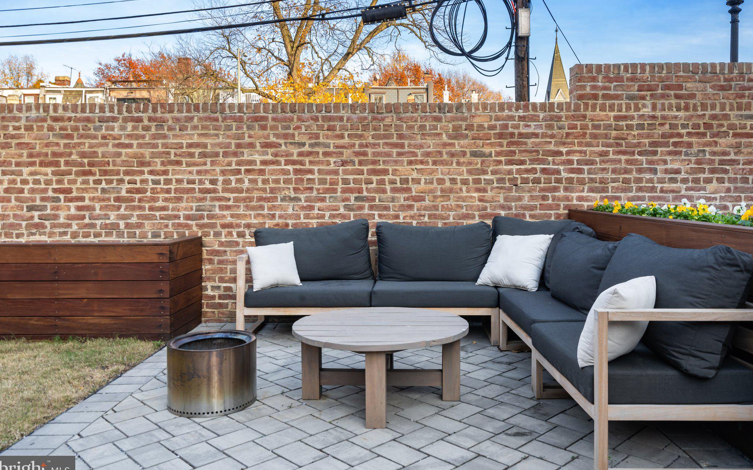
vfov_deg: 46.0
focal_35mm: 27
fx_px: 554
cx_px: 376
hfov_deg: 68.4
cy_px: 228
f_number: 11
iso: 250
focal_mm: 26
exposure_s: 1/50
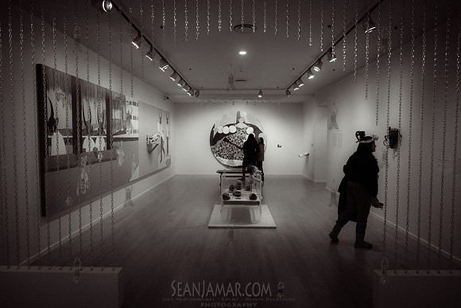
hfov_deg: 73.7
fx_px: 308
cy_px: 154
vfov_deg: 53.1
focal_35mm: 24
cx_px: 230
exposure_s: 1/400
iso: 6400
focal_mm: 16
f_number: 3.5
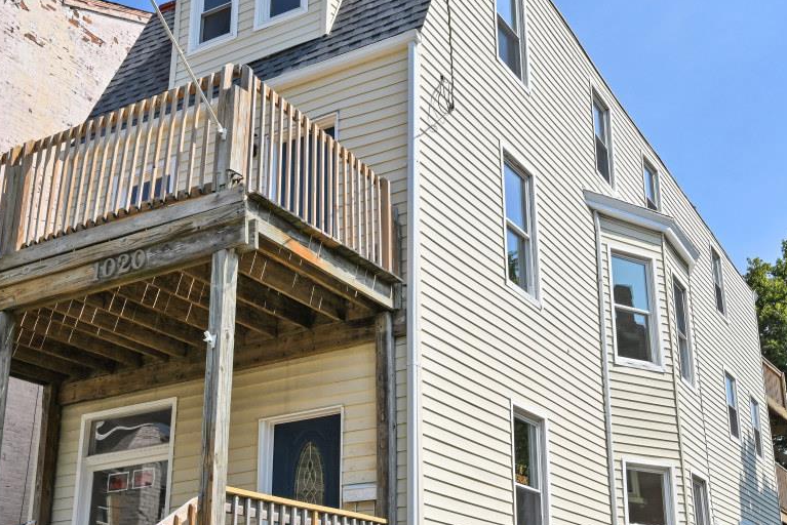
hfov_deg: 45.4
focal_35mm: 43
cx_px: 429
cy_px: 361
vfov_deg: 30.9
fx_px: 940
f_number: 11
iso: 100
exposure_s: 1/200
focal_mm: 22
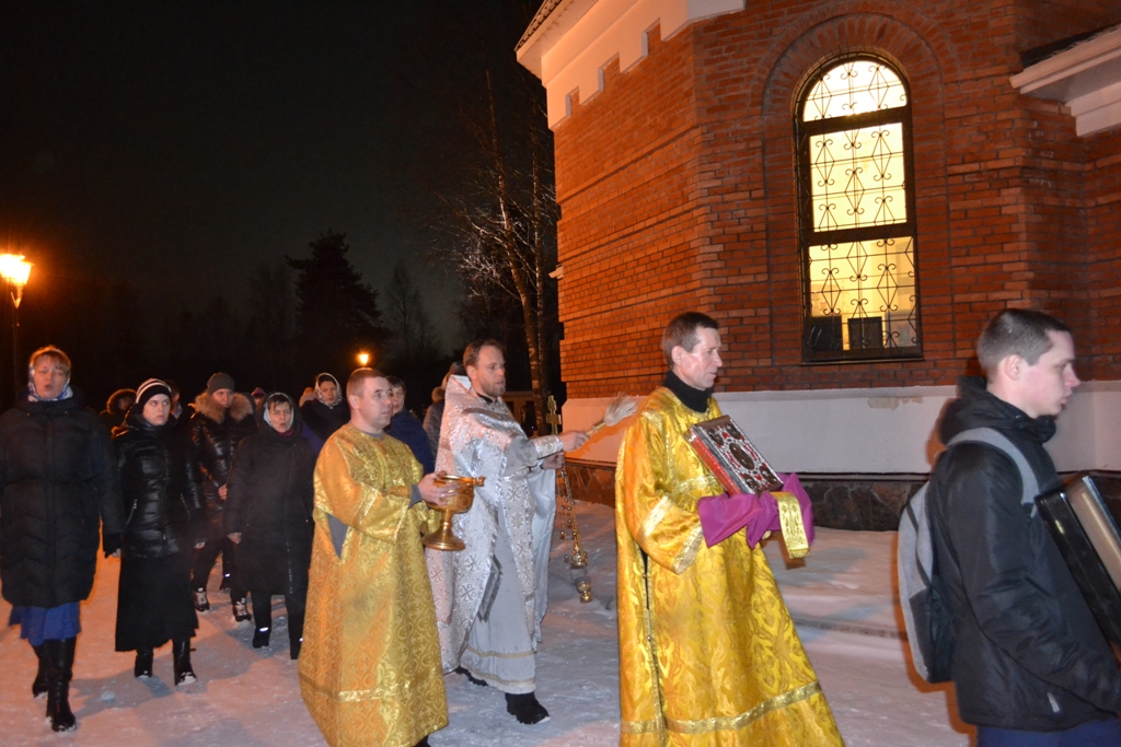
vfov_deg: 47.9
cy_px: 374
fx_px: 841
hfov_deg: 67.4
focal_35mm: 27
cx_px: 560
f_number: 3.5
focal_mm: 18
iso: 3200
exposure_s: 1/40
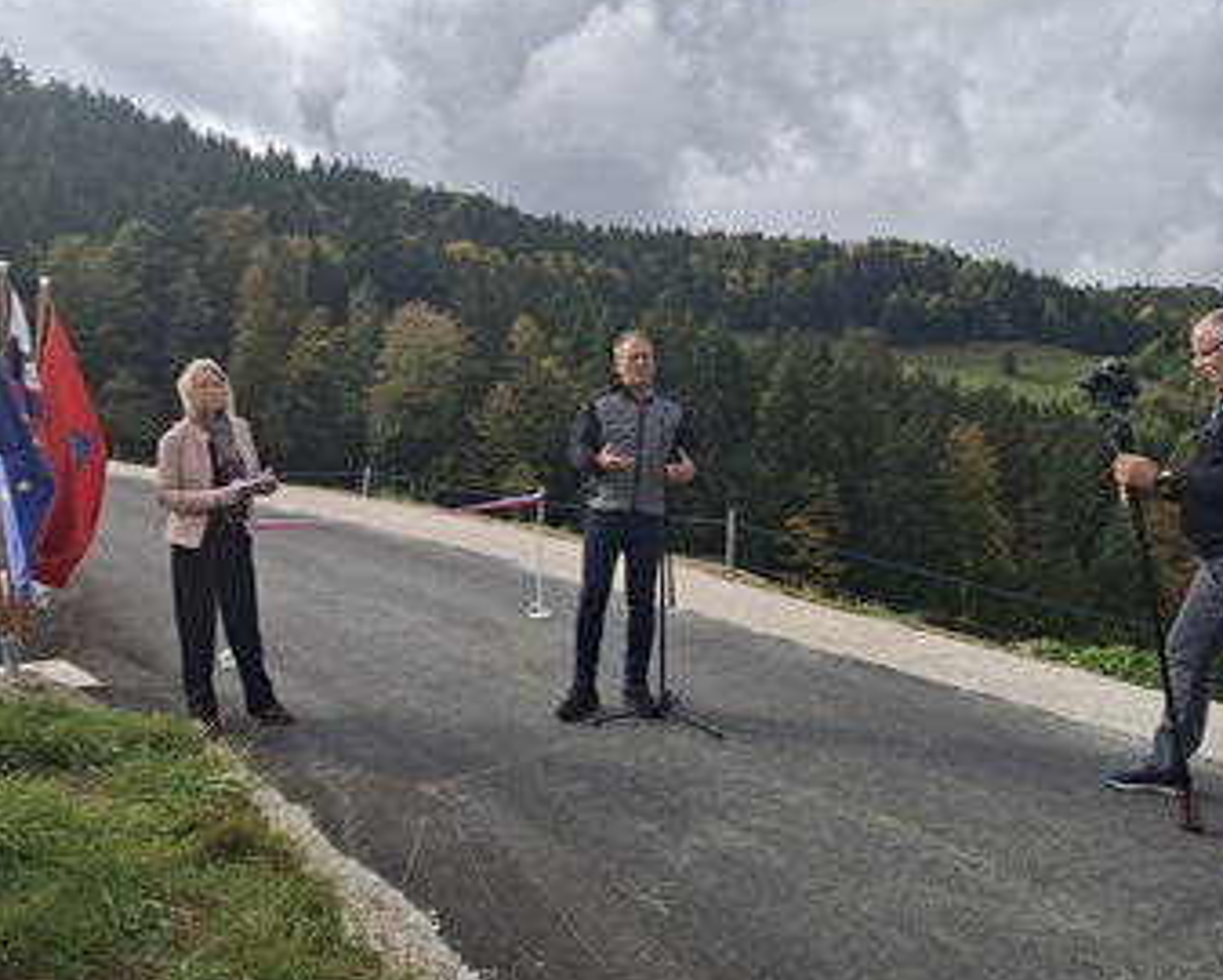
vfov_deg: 48.4
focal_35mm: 30
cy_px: 417
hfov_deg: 58.7
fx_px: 1087
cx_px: 581
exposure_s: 1/1650
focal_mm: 5.54
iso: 32
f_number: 1.8
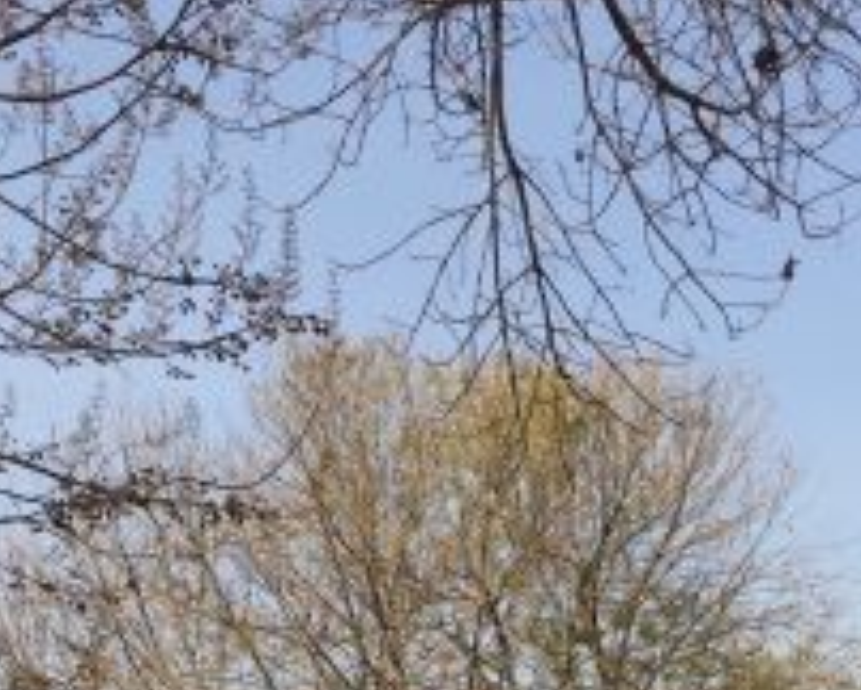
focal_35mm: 98
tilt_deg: +3.9
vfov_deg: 14.6
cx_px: 584
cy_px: 1041
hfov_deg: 19.5
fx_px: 2500
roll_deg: +0.4
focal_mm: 4.15
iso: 32
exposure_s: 1/1466
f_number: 2.2
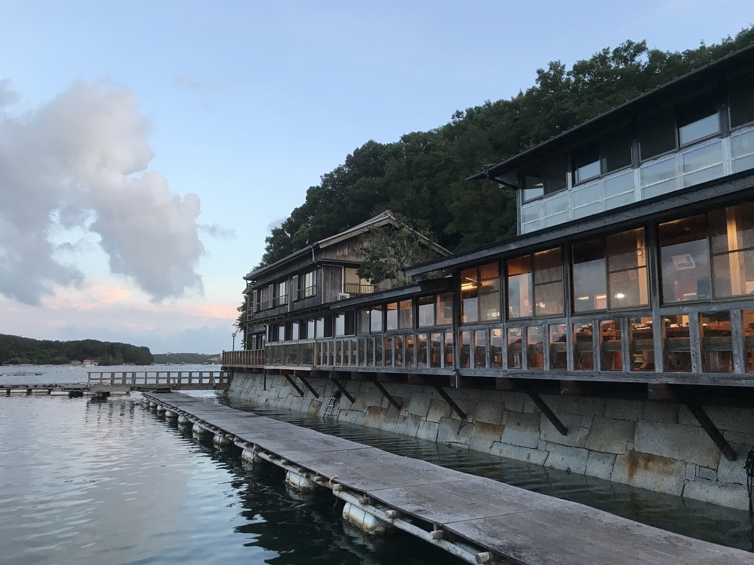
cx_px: 377
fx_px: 610
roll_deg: +0.3
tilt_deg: +8.3
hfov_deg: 63.4
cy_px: 282
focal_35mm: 28
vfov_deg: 49.7
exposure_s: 1/30
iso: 25
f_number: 1.8
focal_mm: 3.99
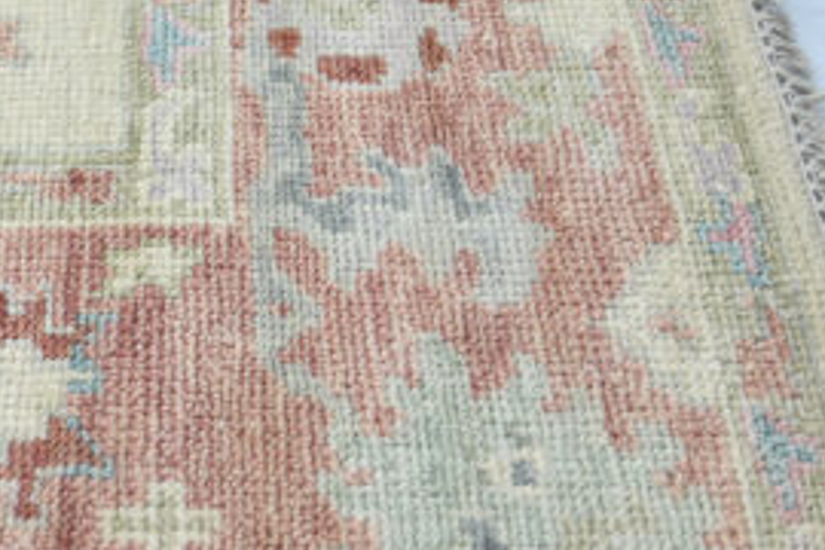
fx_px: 1652
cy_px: 217
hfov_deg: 27.4
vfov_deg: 18.9
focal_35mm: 72
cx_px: 153
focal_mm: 32.5
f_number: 4.5
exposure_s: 1/30
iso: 125
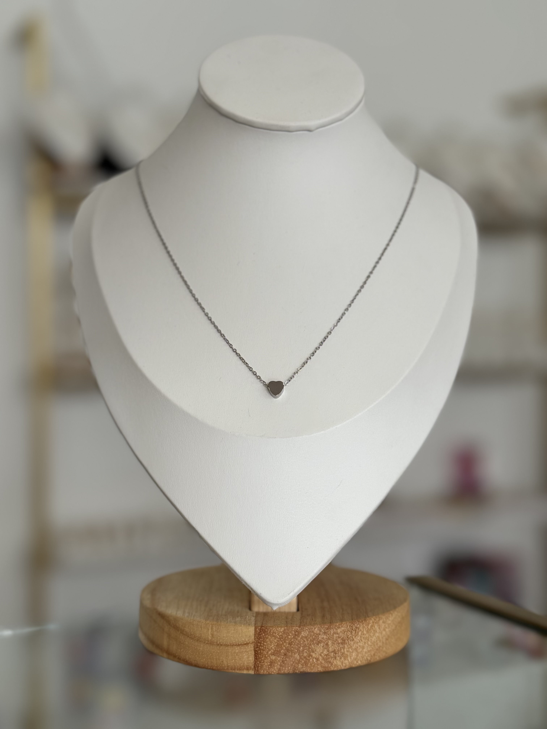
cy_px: 364
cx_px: 274
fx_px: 1011
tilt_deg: -1.8
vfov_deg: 39.7
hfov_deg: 30.3
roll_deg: +0.3
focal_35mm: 48
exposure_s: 1/292
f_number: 1.78
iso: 64
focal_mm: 6.76
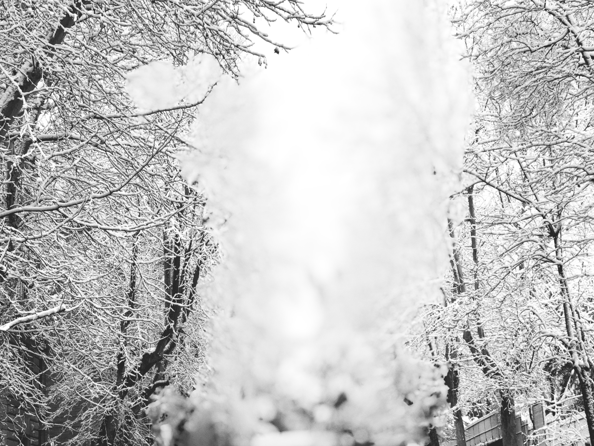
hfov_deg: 30.7
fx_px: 1082
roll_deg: +2.5
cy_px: 269
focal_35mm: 63
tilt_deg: +12.7
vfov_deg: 23.3
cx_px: 274
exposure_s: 1/889
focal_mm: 6
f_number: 2.4
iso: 16
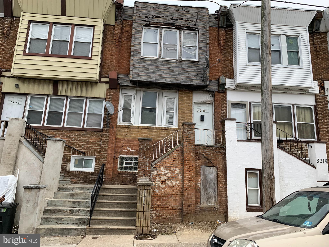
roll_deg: -1.6
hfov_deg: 67.3
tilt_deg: +10.7
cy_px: 124
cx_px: 164
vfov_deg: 53.1
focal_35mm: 26
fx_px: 247
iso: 25
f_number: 1.8
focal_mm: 4.25
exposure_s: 1/737
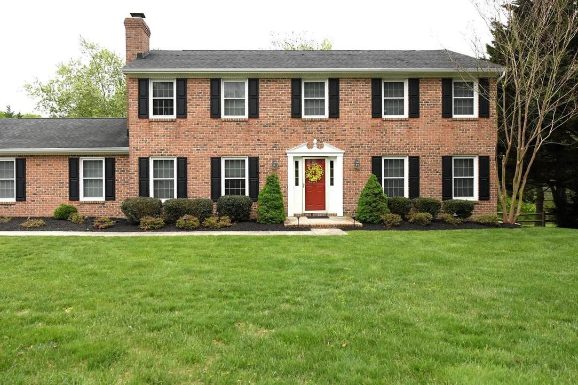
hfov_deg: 69.2
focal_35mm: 26
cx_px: 257
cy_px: 172
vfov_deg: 49.5
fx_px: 417
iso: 3200
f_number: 4
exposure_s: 1/8000
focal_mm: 22
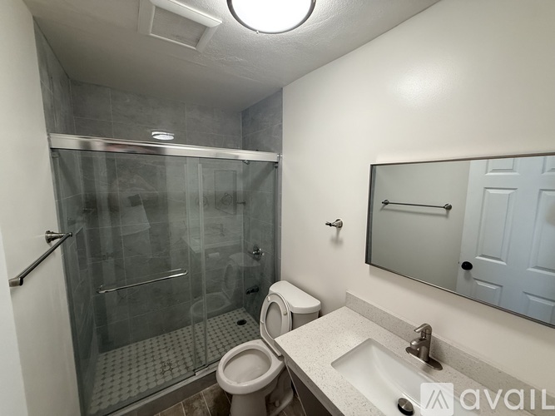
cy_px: 208
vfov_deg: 85.7
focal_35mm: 14
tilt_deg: -5.4
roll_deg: +0.1
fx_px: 224
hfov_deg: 102.1
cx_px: 278
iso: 200
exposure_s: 1/120
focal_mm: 2.22
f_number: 2.2
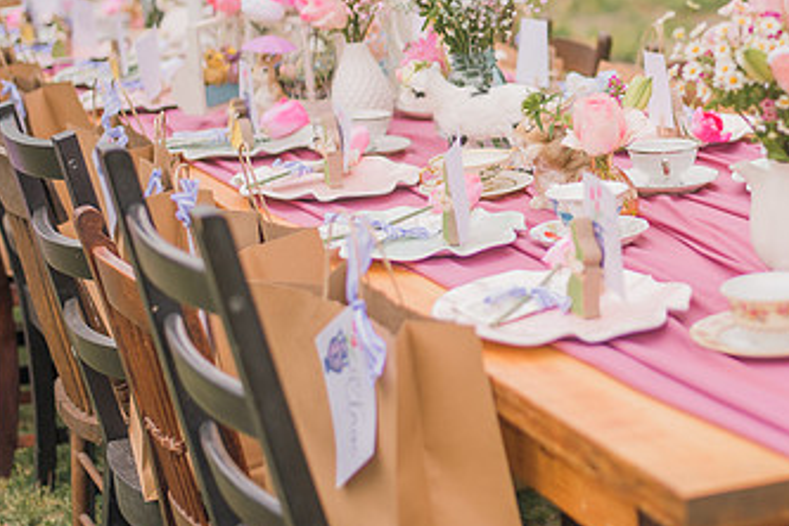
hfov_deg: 23.1
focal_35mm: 87
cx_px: 618
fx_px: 1907
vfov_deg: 15.6
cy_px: 129
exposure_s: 1/800
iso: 100
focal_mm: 50
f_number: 2
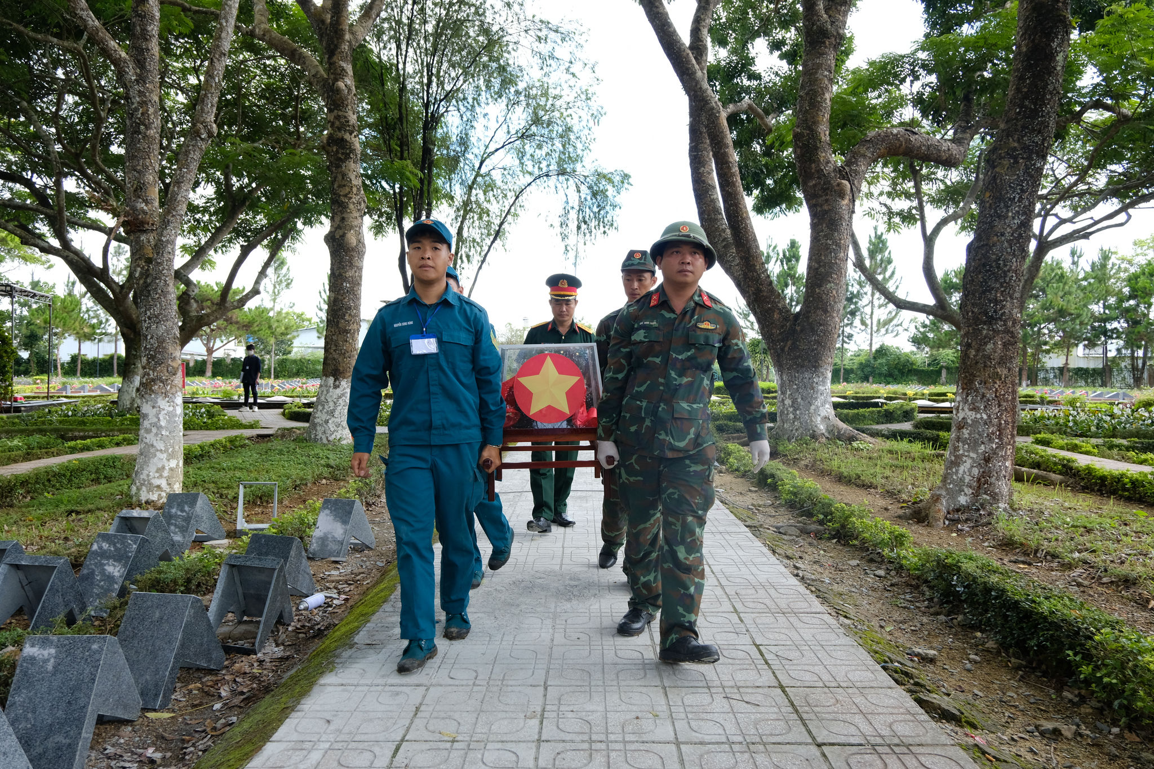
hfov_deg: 73.7
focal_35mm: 24
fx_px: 769
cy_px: 384
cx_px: 577
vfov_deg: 53.1
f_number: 4.5
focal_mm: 16
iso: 640
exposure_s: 1/320
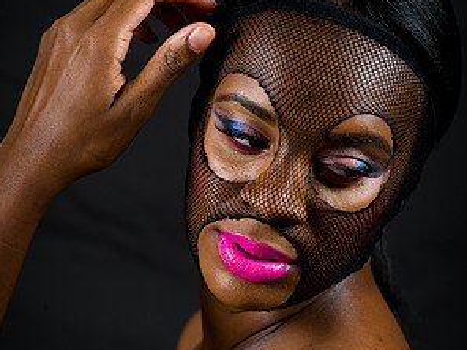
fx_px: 3939
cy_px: 162
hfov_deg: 6.8
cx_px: 234
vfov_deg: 5.1
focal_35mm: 292
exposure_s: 1/125
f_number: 5.6
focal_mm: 200
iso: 200
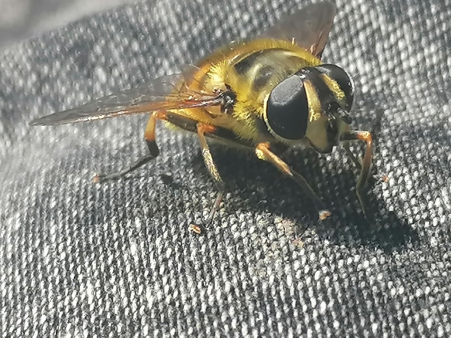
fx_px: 2098
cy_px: 169
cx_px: 226
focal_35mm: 161
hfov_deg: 12.3
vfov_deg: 9.2
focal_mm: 4.75
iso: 50
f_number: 1.8
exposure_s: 1/668
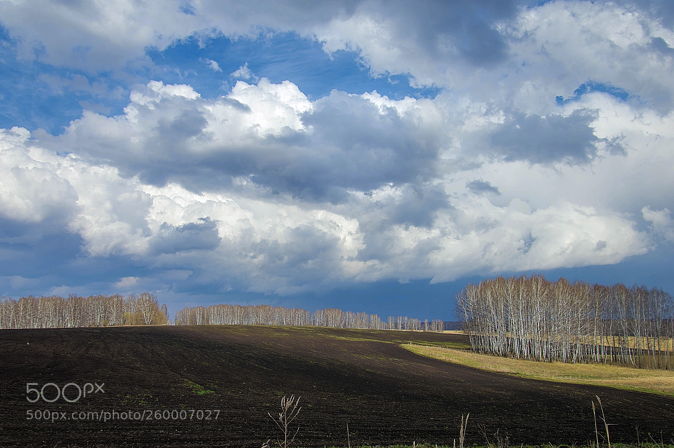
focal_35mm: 27
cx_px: 337
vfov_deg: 47.9
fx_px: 505
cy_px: 224
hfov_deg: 67.4
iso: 100
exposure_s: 1/250
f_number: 9
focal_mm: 18
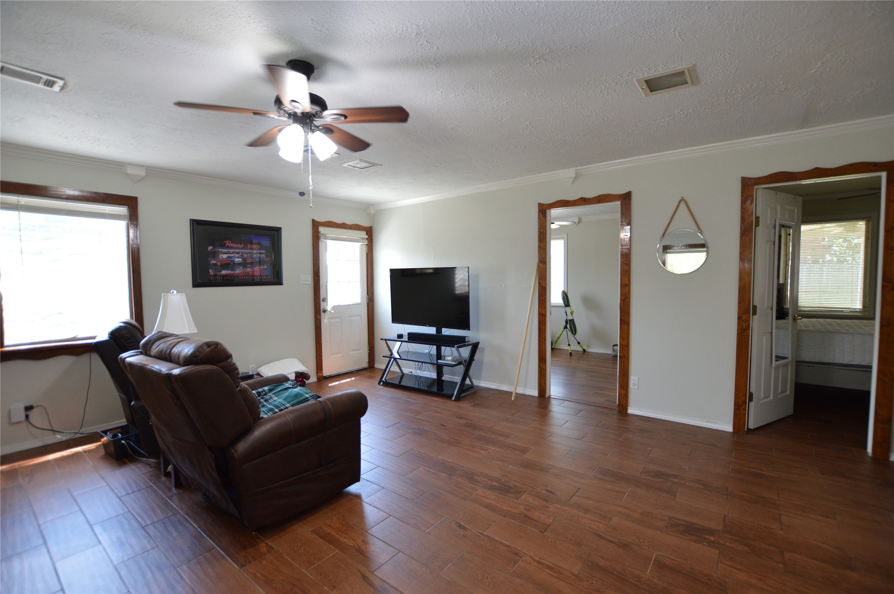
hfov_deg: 100.4
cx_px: 447
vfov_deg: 77.2
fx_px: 372
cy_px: 297
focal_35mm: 15
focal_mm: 10
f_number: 3.5
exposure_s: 1/60
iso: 500
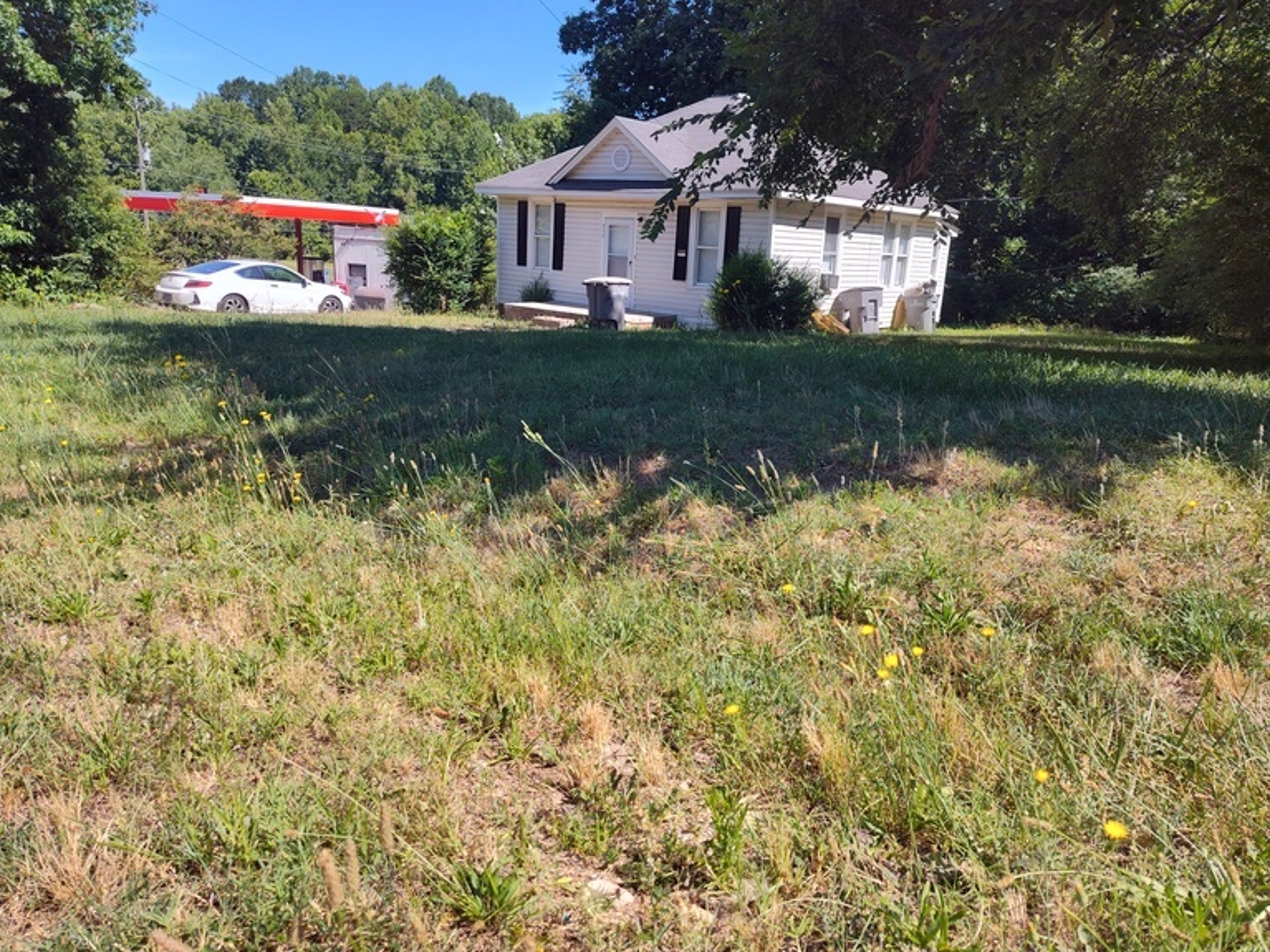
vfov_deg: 56.8
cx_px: 656
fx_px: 880
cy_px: 472
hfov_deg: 71.6
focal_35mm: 24
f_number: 1.8
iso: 100
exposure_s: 1/1380
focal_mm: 5.56
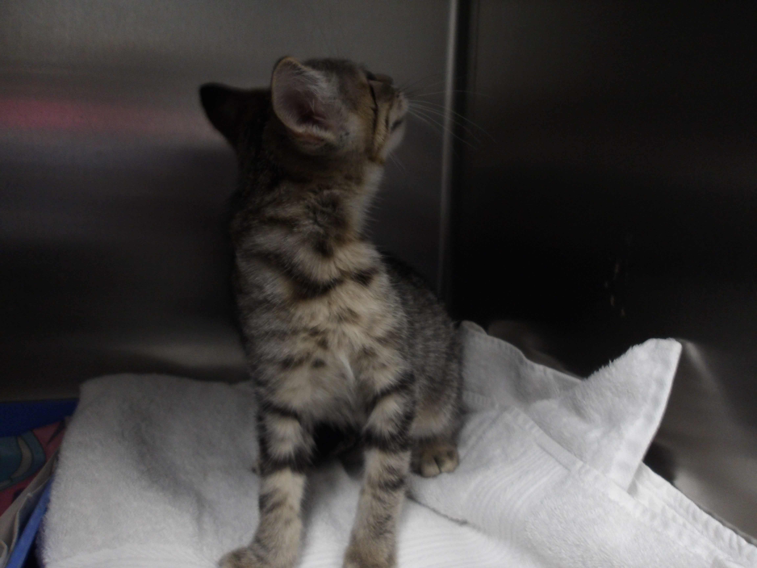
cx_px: 378
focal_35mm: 27
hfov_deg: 65.3
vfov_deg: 51.4
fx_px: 590
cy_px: 284
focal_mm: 4.9
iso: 384
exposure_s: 1/15
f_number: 3
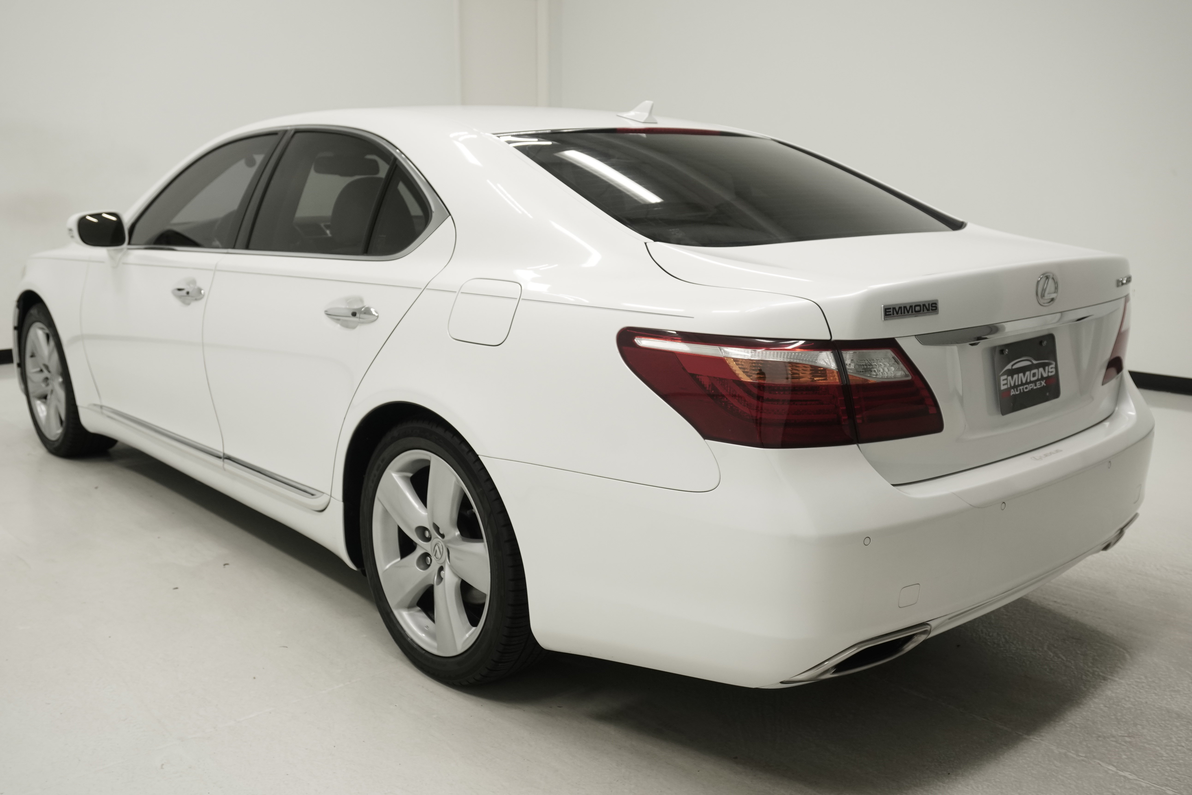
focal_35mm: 33
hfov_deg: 57.2
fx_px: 1093
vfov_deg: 40.0
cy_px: 398
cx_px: 596
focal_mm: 22
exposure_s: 1/200
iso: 500
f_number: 5.6
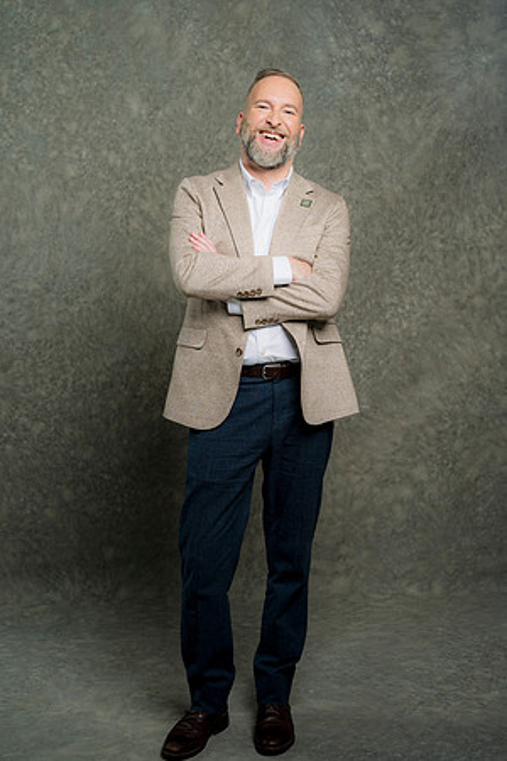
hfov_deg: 24.6
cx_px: 254
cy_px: 380
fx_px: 1162
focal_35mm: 55
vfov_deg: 36.2
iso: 125
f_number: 4
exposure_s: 1/160
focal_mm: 55
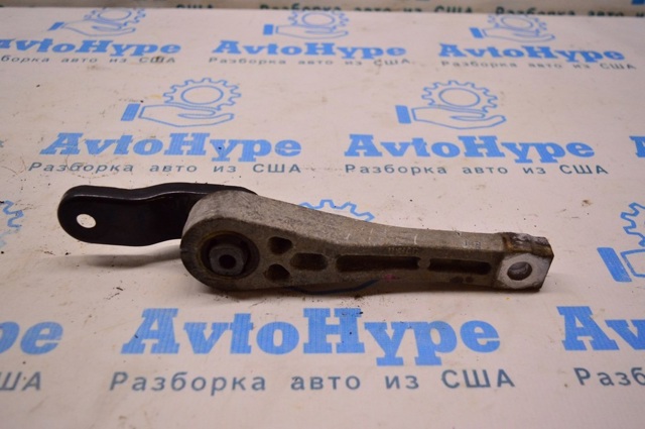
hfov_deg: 53.2
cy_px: 214
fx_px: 644
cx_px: 322
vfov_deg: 36.8
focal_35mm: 36
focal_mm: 24
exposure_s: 1/400
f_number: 4
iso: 1600
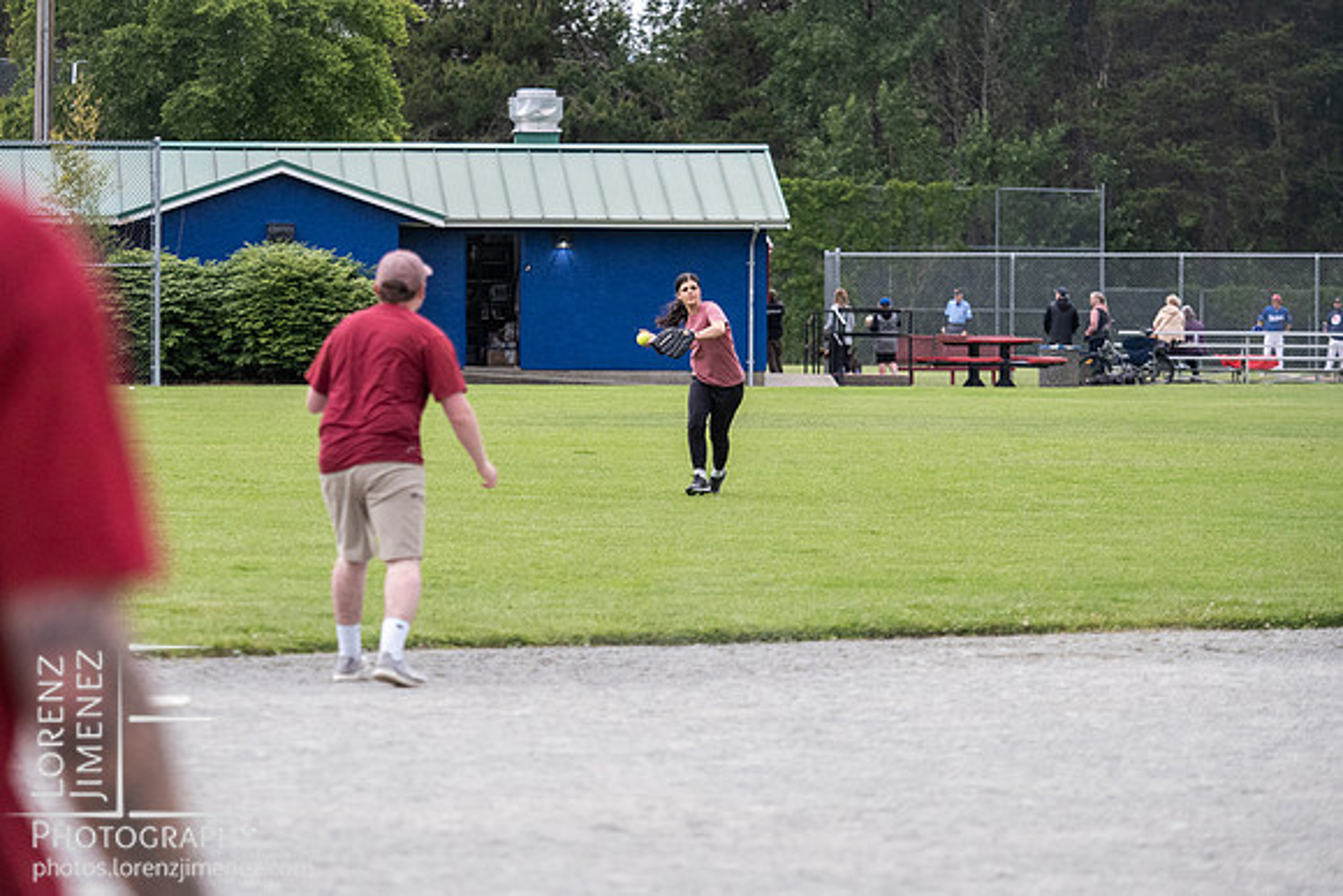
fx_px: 7761
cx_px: 672
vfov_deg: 6.6
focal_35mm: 208
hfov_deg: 9.9
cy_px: 448
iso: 1000
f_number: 2.8
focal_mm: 100
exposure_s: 1/1250
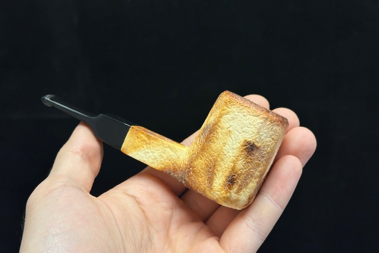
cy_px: 127
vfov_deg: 26.5
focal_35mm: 51
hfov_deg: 38.9
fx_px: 537
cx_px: 187
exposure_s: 1/121
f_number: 1.78
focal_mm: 6.86
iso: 50
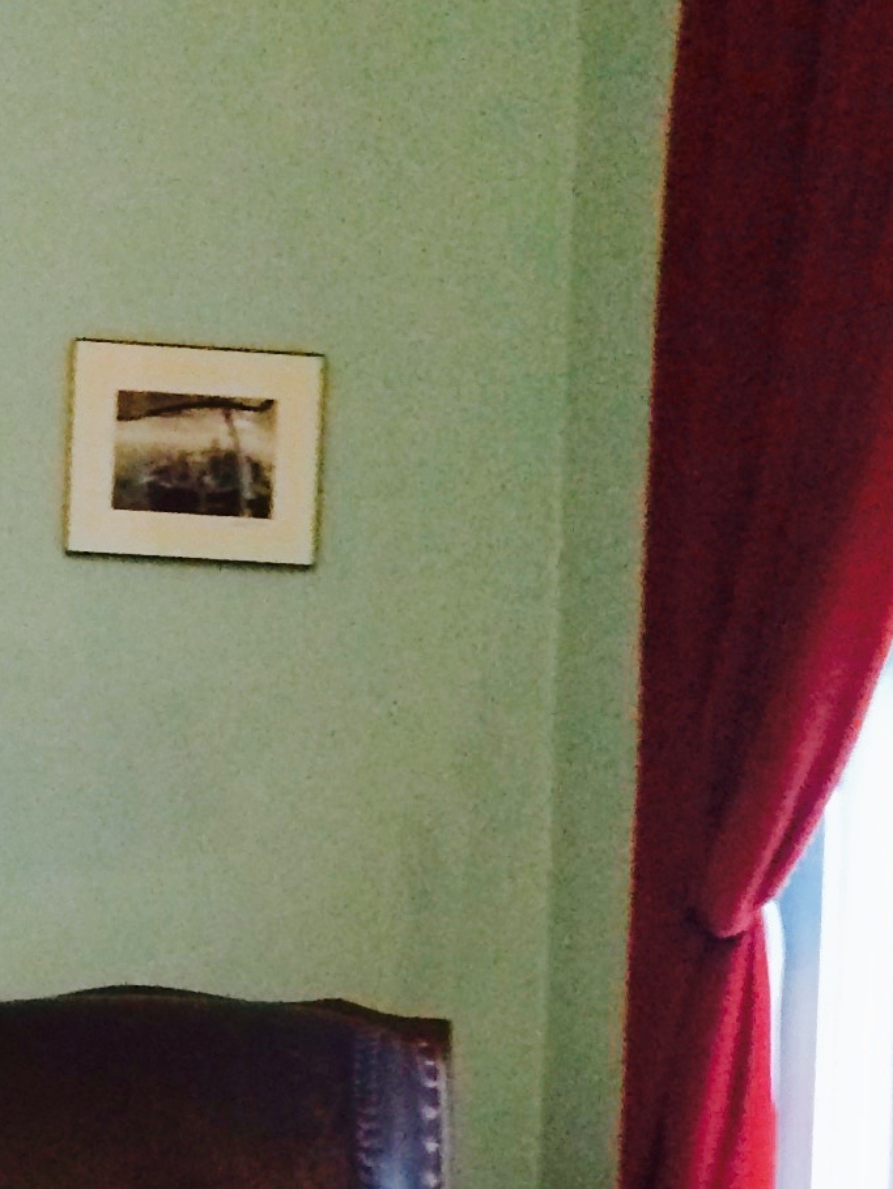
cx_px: -407
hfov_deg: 13.5
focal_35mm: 104
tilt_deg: -4.0
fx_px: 3576
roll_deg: +0.2
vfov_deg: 17.5
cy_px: 1619
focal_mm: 4.15
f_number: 2.2
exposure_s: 1/30
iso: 200
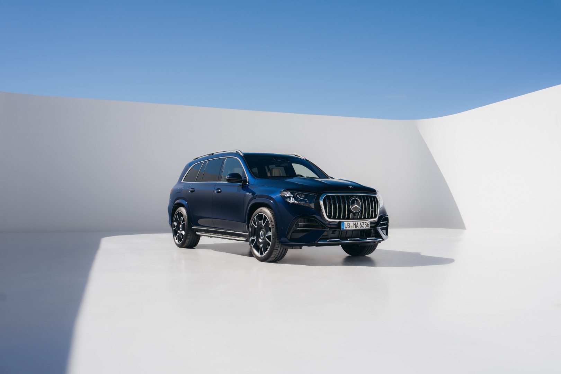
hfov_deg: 55.8
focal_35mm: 34
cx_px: 280
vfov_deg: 38.9
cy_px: 187
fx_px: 530
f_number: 5
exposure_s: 1/500
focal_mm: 34
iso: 100
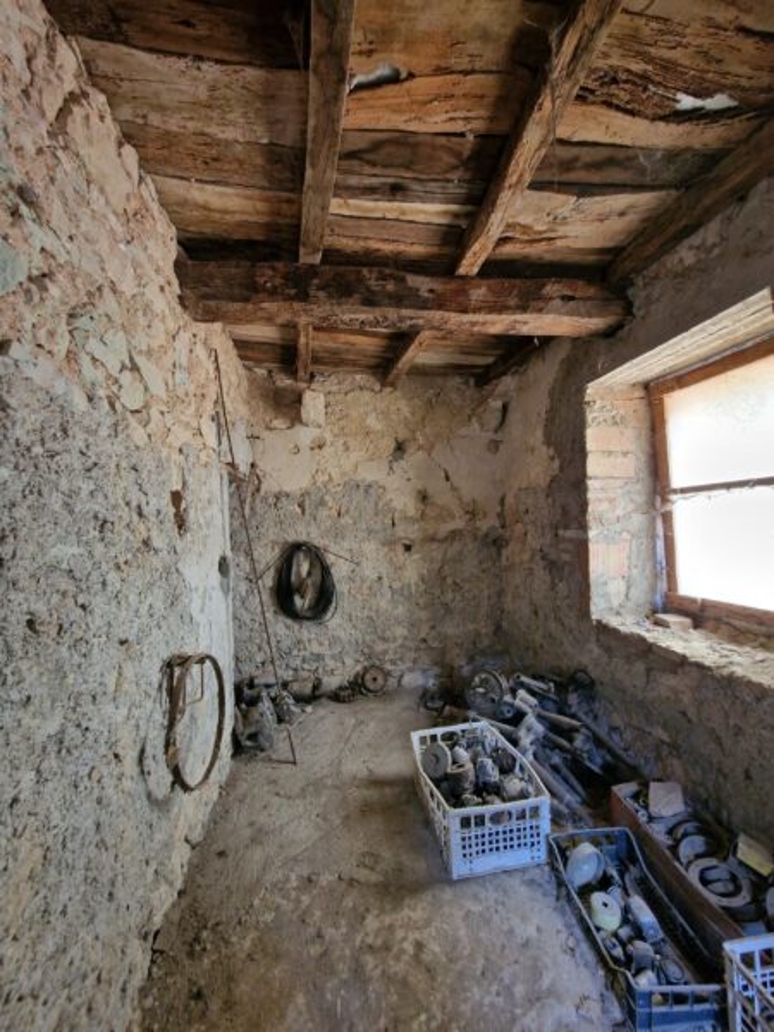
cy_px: 516
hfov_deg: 89.9
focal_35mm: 13
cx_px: 387
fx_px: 388
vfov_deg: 106.2
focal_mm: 2.2
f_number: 2.2
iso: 500
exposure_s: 1/33
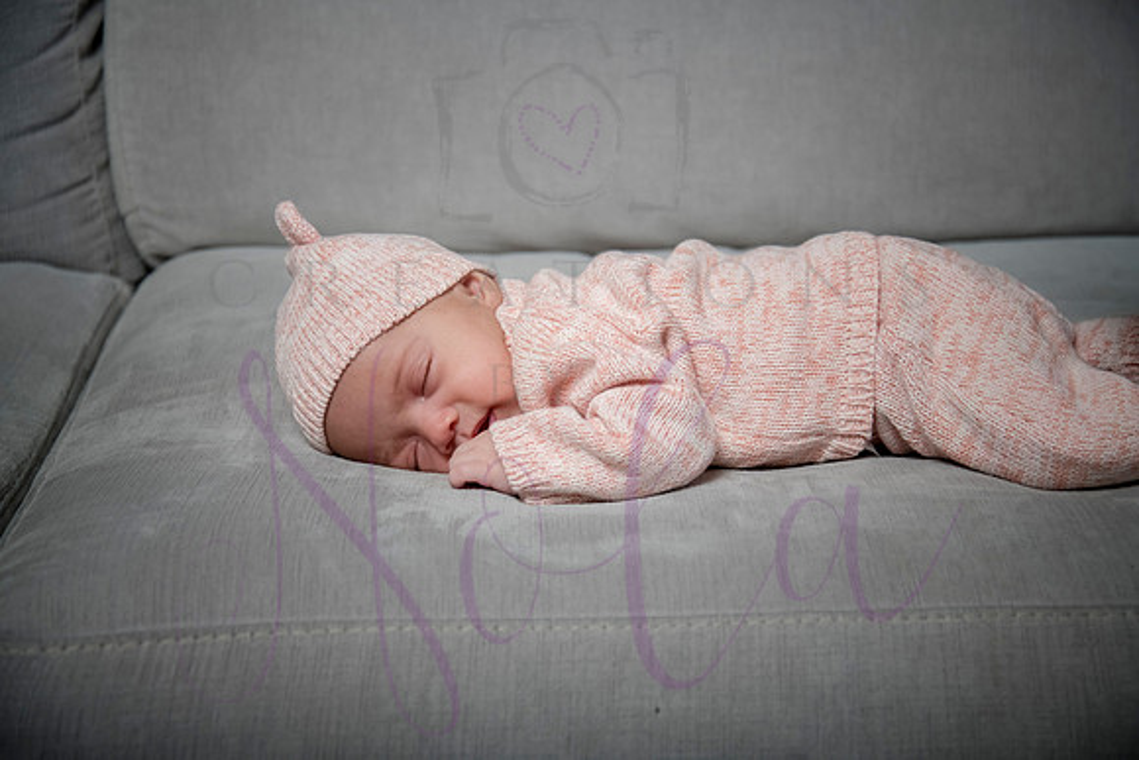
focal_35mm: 78
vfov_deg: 17.5
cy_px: 380
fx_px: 2468
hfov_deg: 26.0
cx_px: 570
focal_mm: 78
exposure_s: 1/200
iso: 800
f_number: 5.6
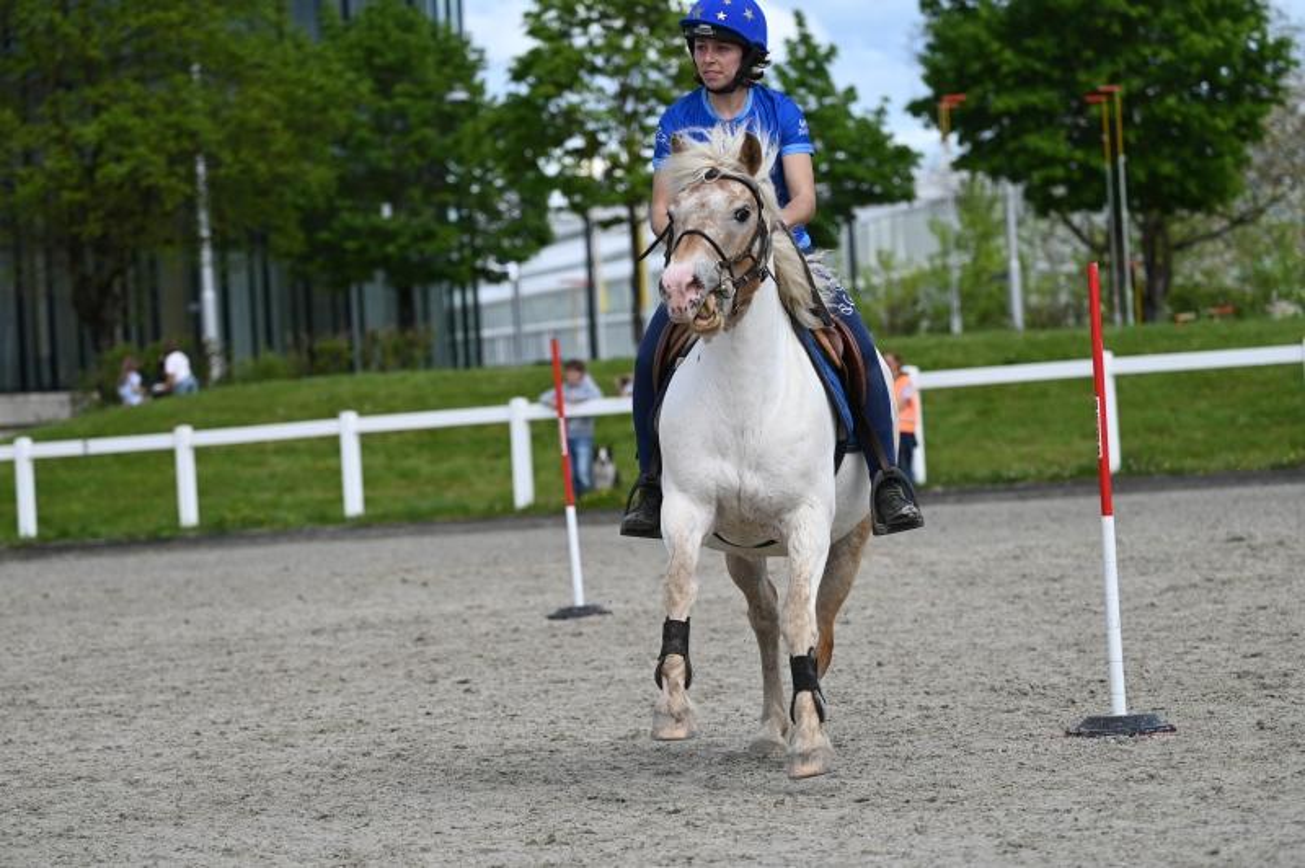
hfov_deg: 14.2
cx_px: 652
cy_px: 434
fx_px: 5252
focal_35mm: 145
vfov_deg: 9.4
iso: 250
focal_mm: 145
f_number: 5.6
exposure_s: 1/1250
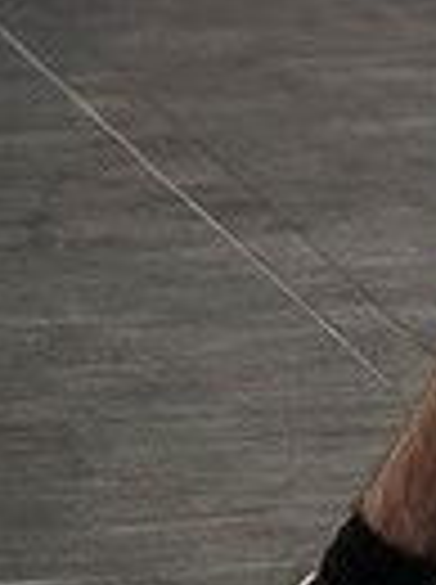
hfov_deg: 1.6
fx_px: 15923
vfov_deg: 2.1
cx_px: 1393
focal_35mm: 945
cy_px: -405
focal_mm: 140
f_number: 2.8
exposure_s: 1/1000
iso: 3200
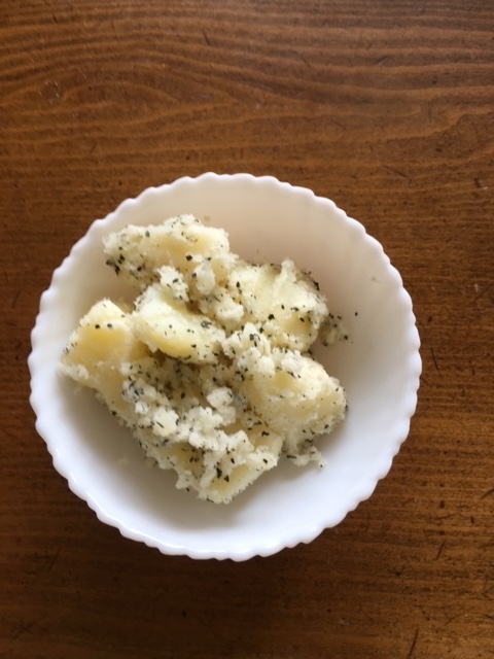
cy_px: 330
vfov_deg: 61.7
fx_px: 552
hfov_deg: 48.2
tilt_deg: -77.1
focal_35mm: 29
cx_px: 247
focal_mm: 4.15
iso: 40
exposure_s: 1/120
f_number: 2.2
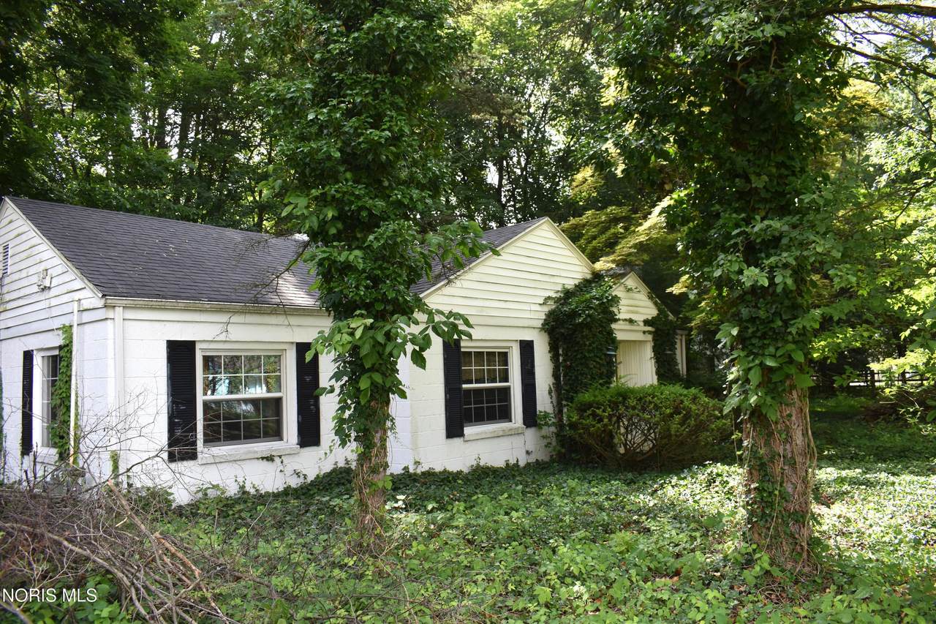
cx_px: 468
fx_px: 702
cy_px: 312
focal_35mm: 27
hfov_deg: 67.4
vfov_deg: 47.9
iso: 320
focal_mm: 18
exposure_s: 1/250
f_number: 5.6
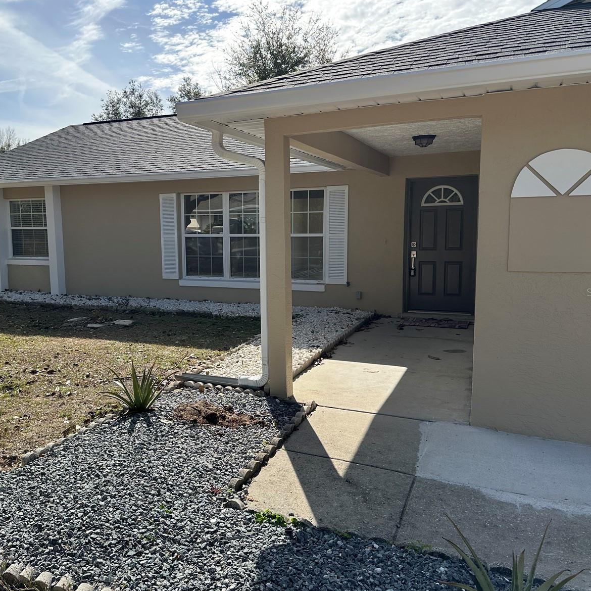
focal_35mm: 29
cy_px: 292
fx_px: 560
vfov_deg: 55.6
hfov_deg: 55.1
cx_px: 230
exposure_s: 1/3717
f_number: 1.78
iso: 80
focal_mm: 6.86
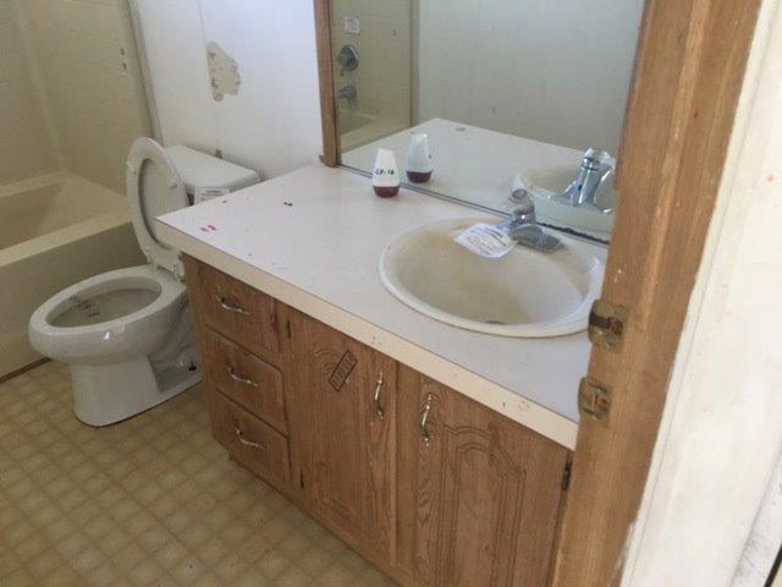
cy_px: 294
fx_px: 655
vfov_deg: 48.2
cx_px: 391
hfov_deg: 61.7
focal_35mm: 29
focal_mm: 4.15
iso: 200
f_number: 2.2
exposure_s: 1/17
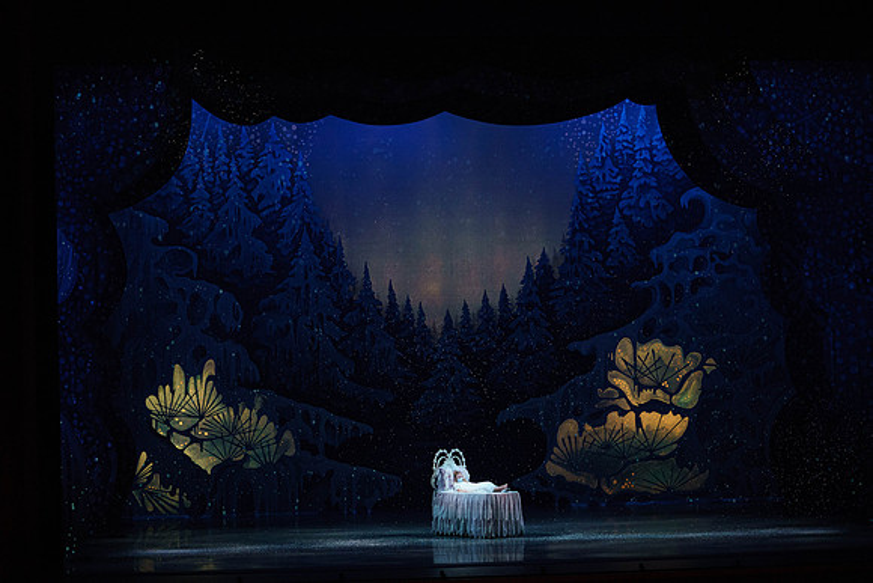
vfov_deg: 16.5
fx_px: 2013
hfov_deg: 24.5
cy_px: 292
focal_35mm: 83
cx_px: 436
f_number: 3.5
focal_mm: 83
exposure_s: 1/320
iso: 5000
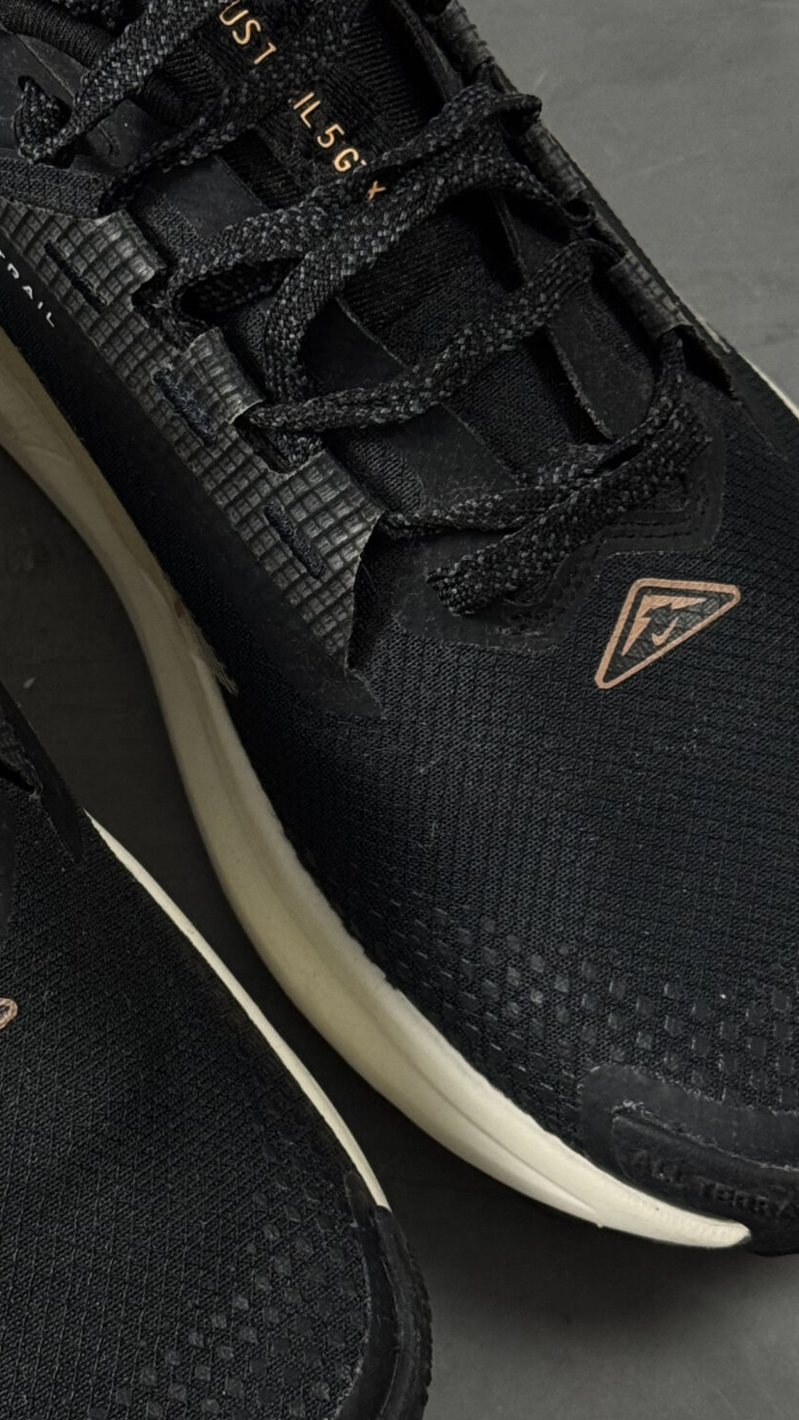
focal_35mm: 91
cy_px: 714
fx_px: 3426
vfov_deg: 23.4
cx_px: 220
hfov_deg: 13.3
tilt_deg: -62.6
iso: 200
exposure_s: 1/60
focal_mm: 6.76
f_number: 1.78
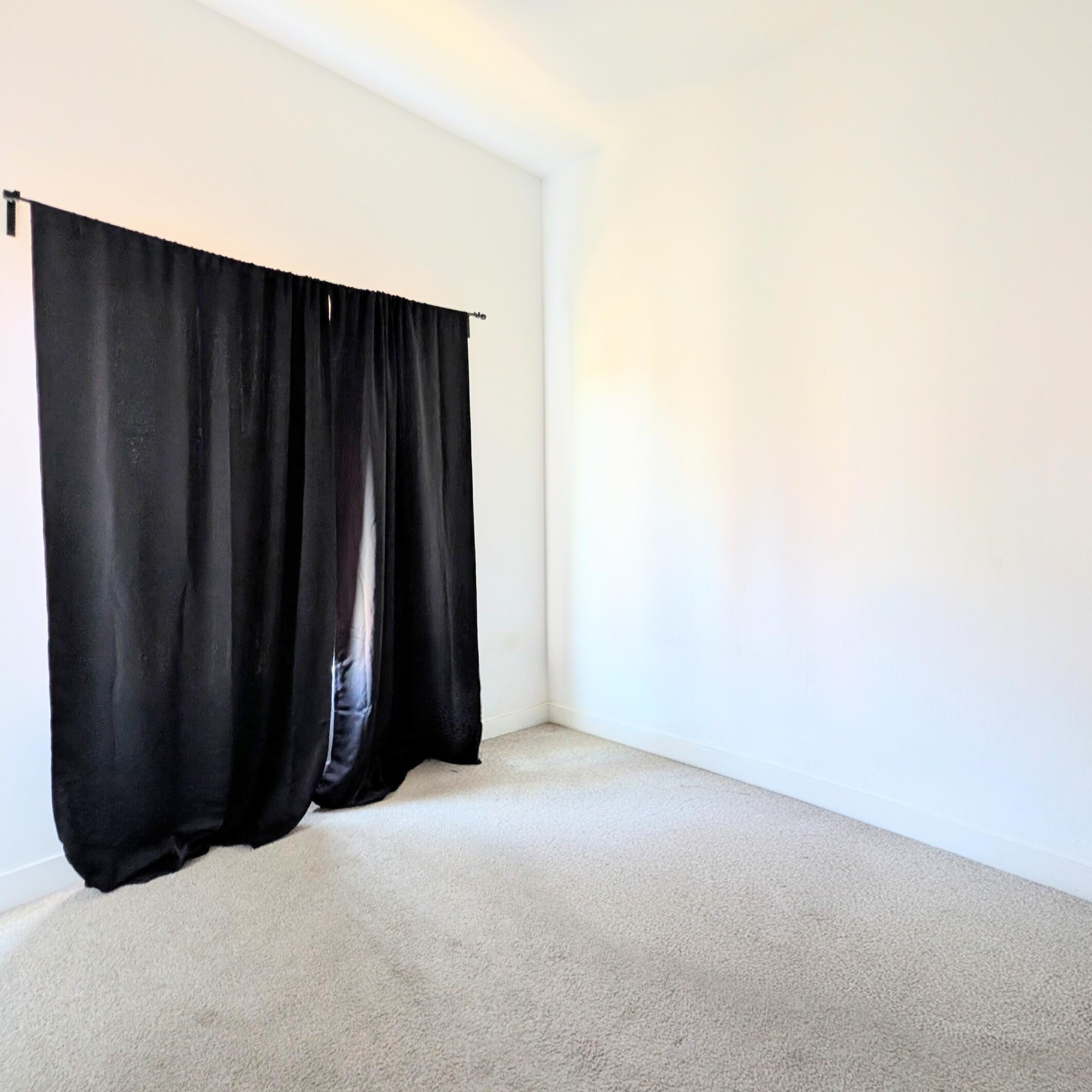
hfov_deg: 91.1
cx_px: 557
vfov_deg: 91.1
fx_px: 535
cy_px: 518
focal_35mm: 15
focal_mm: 2.02
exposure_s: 1/25.8
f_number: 1.7
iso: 275
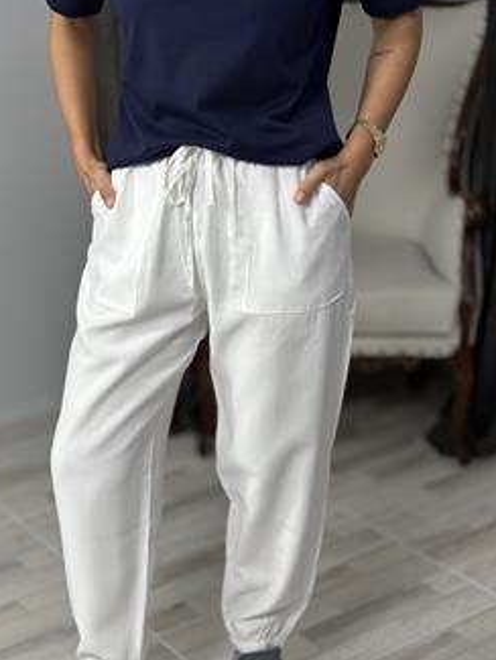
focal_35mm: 61
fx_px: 1165
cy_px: 399
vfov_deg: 31.6
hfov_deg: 24.0
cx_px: 197
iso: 64
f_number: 1.78
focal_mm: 6.86
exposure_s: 1/100
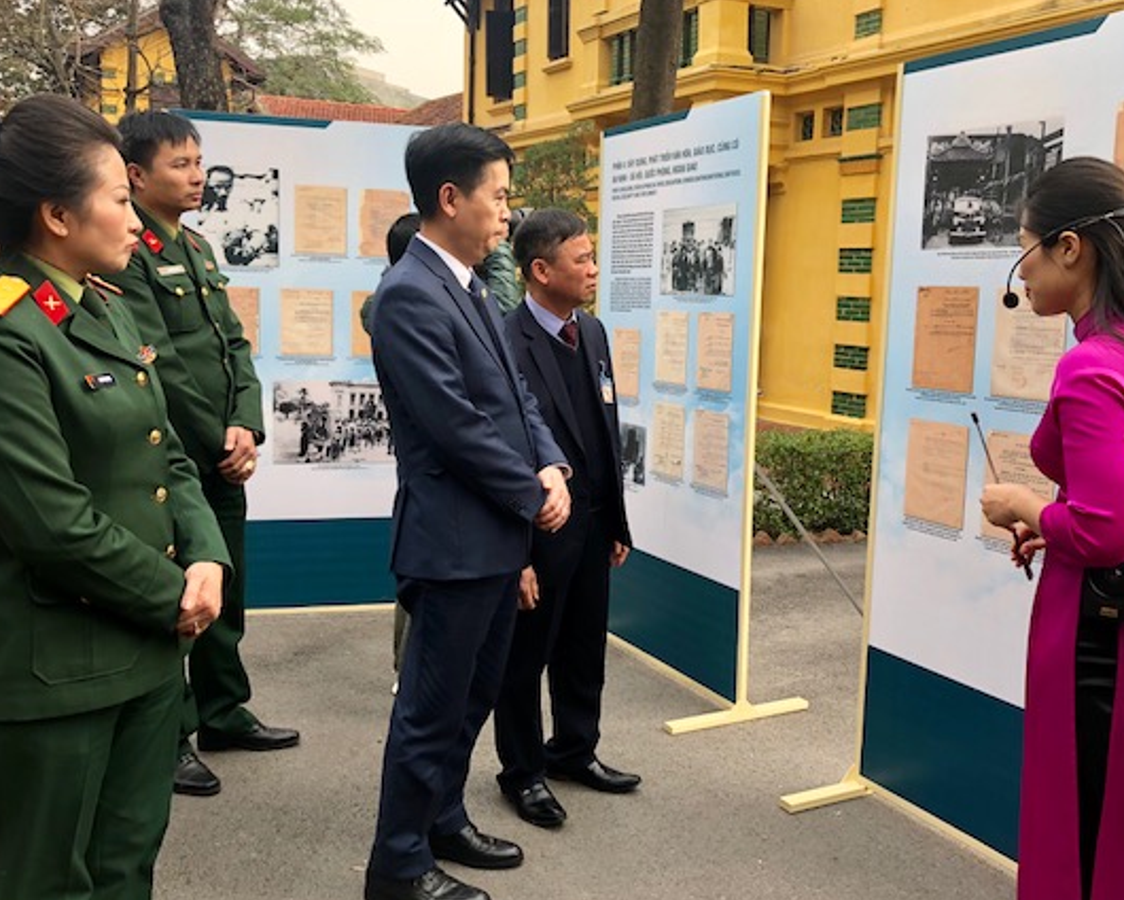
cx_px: 600
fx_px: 1098
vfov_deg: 44.5
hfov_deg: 54.2
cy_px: 427
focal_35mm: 33
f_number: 1.8
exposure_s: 1/281
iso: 20
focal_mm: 4
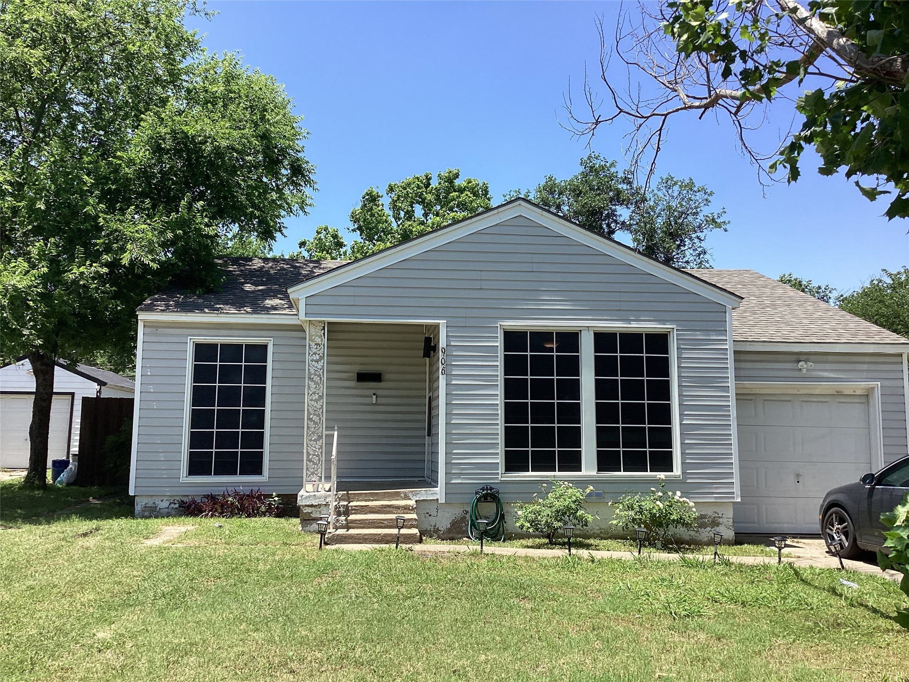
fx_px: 814
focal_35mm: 31
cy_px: 341
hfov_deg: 58.4
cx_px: 454
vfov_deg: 45.4
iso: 25
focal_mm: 3.3
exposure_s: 1/849
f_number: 2.4
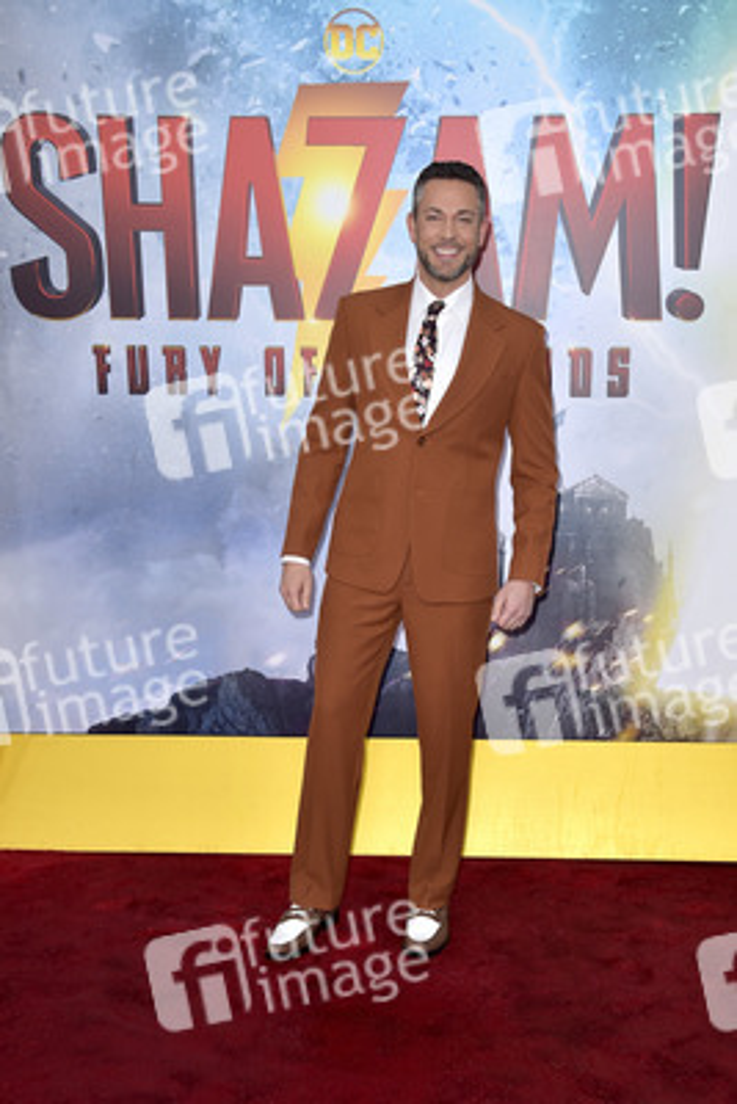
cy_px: 552
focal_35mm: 42
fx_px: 1289
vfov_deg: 46.4
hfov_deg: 31.9
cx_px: 368
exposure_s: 1/250
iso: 400
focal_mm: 42
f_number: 6.3
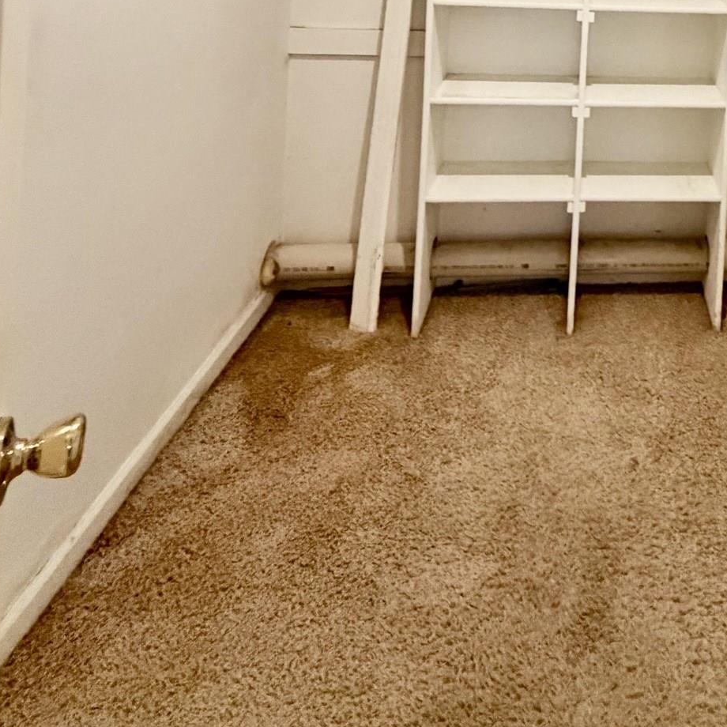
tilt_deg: +0.4
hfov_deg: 46.5
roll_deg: -2.4
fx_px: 737
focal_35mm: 31
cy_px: -106
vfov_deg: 40.3
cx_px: 676
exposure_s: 1/60
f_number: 2.2
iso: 500
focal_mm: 2.22
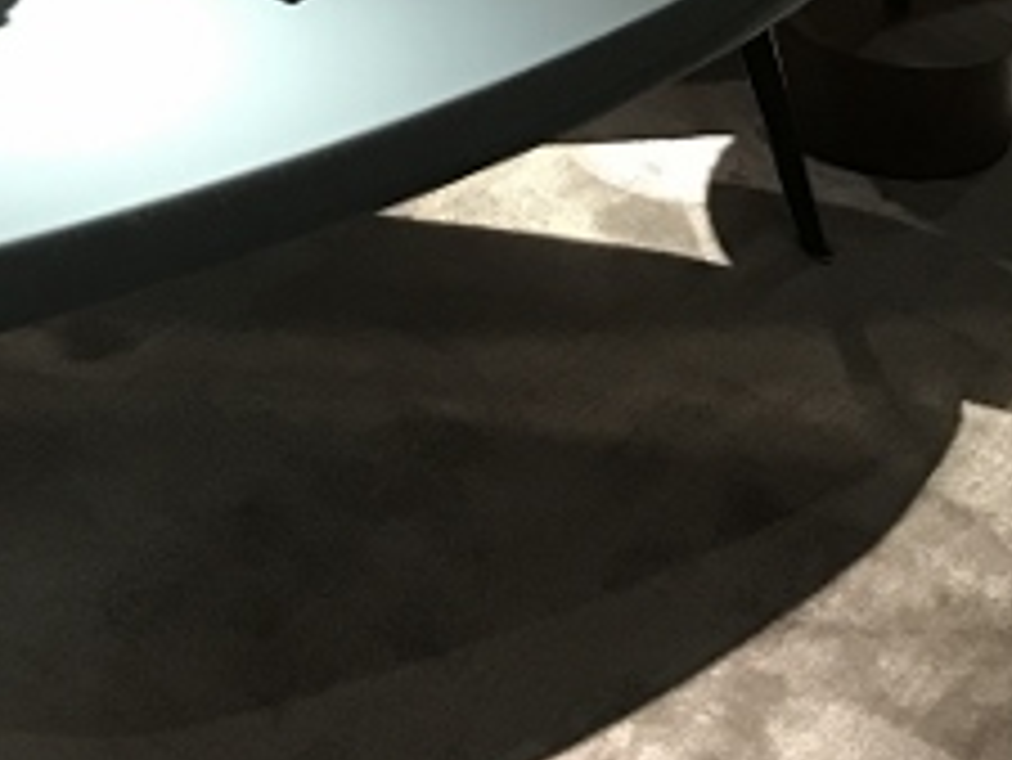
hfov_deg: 17.3
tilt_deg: -20.5
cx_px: 72
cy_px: -474
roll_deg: -2.0
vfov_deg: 12.4
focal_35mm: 112
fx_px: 3276
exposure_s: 1/17
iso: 50
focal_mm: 3.99
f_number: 1.8
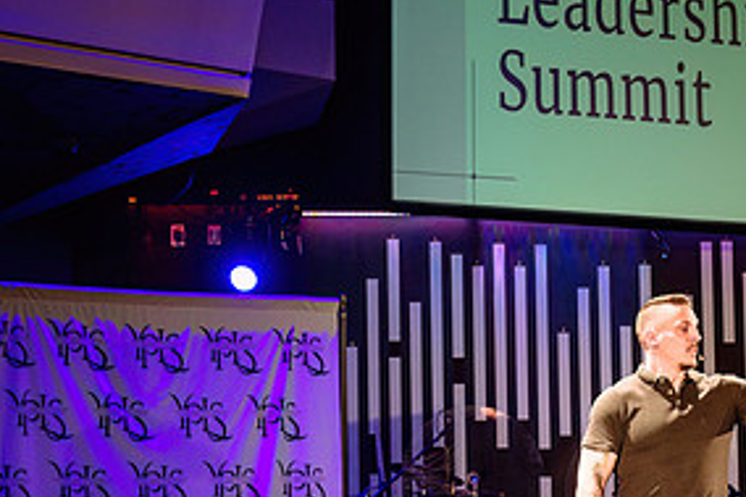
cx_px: 507
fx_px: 2527
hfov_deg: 16.8
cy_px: 373
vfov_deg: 11.2
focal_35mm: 122
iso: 1000
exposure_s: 1/160
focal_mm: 50
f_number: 4
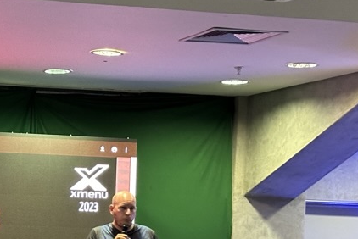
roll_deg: -1.0
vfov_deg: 11.2
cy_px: 261
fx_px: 1204
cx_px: -72
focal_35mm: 121
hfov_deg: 16.2
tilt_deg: -1.1
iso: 500
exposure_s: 1/40
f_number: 1.78
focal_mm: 6.86
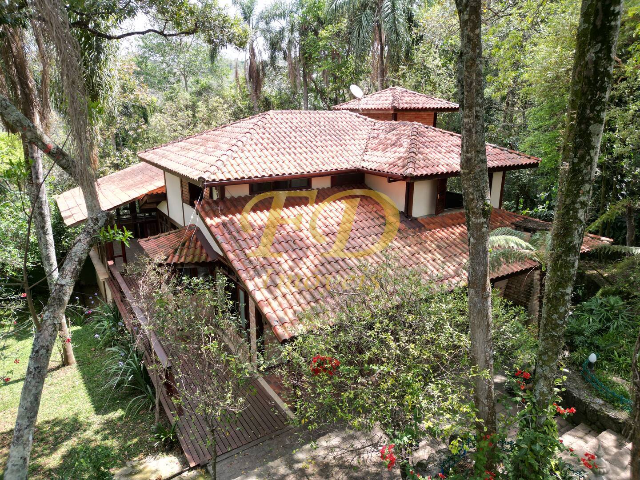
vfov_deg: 56.8
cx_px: 320
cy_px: 240
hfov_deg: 71.6
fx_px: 444
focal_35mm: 24
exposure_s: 1/40
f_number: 1.7
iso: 100
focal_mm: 6.72
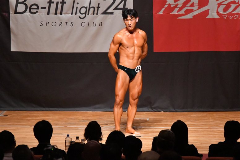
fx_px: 1599
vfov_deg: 5.7
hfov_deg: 8.6
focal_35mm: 240
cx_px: 120
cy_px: 80
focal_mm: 160
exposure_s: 1/400
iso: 12800
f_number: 5.6
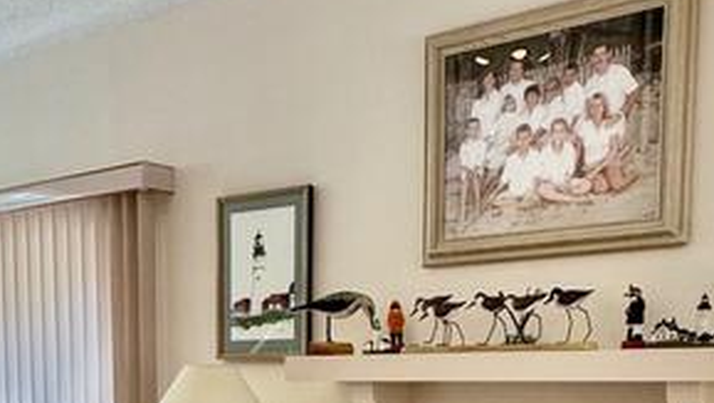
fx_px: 1080
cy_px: 509
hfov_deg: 36.1
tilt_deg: -6.7
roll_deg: +1.6
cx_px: 220
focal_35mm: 57
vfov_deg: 19.6
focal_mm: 2.22
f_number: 2.2
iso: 160
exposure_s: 1/120
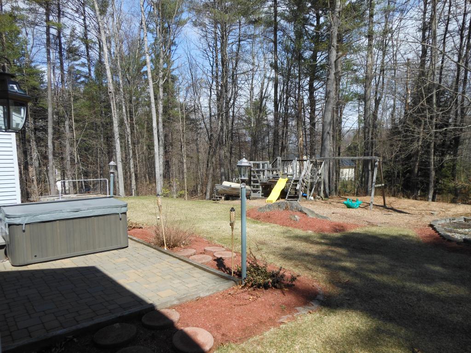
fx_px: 340
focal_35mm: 25
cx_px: 236
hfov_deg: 69.4
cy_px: 176
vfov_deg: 54.9
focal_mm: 4.5
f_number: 3.2
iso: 80
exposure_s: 1/800
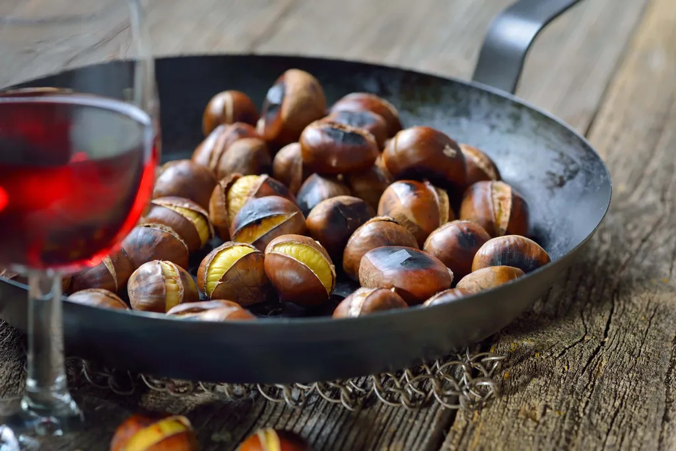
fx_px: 1972
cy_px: 226
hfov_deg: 19.5
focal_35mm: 105
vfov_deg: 13.0
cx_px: 338
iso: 100
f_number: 7.1
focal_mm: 105
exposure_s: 1/160
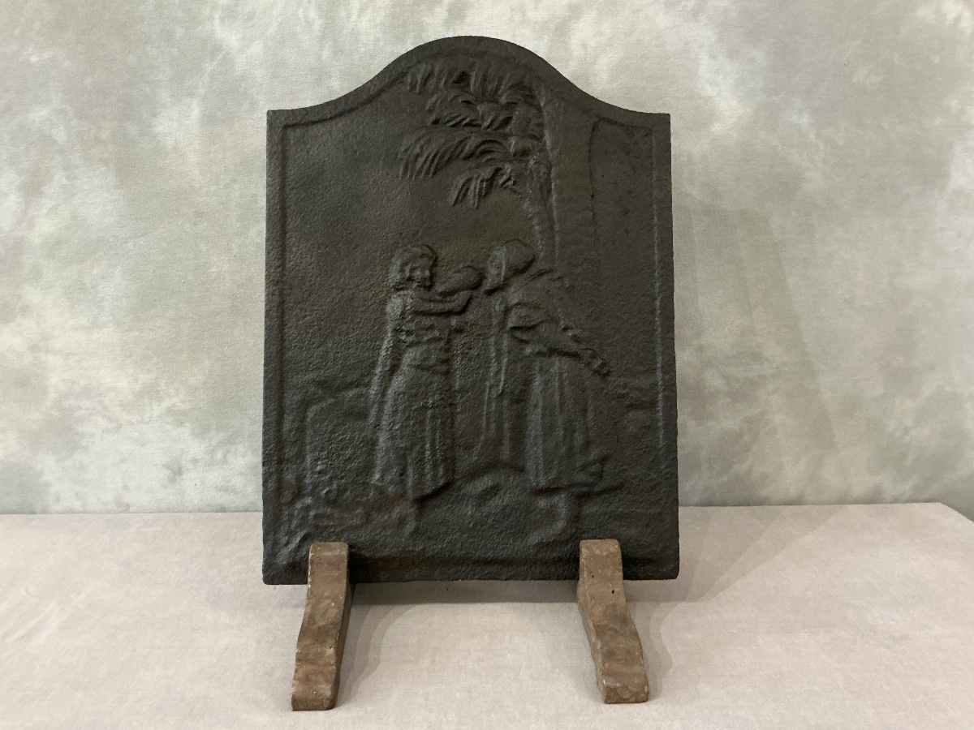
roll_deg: -0.3
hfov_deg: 63.4
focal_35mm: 28
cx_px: 487
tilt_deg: -15.1
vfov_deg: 49.7
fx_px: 788
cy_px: 365
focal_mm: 3
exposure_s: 1/33
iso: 320
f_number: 1.8
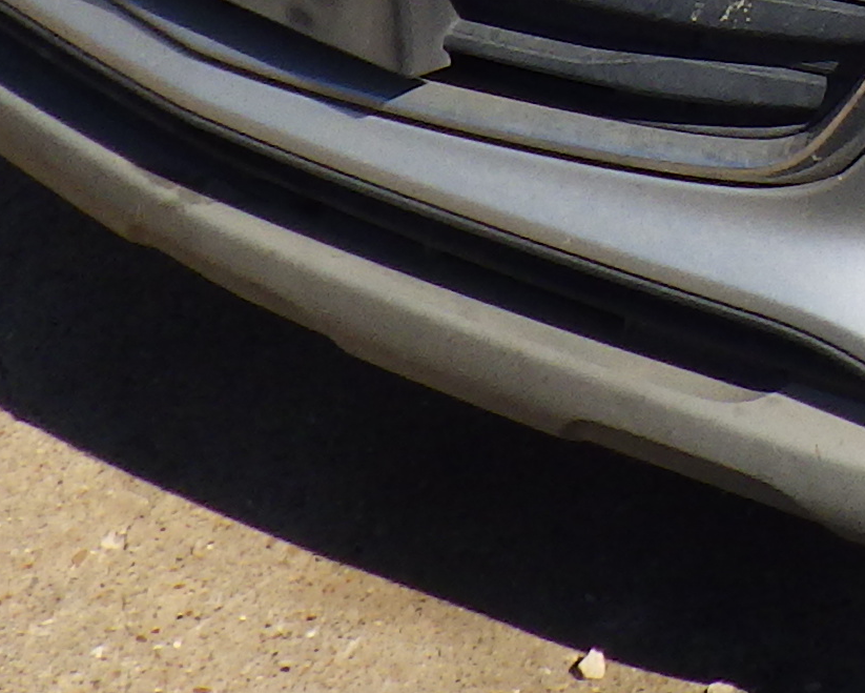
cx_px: 1340
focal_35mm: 153
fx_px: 3918
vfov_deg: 9.3
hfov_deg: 12.0
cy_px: -778
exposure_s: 1/1000
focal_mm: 5
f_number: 4.2
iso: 125
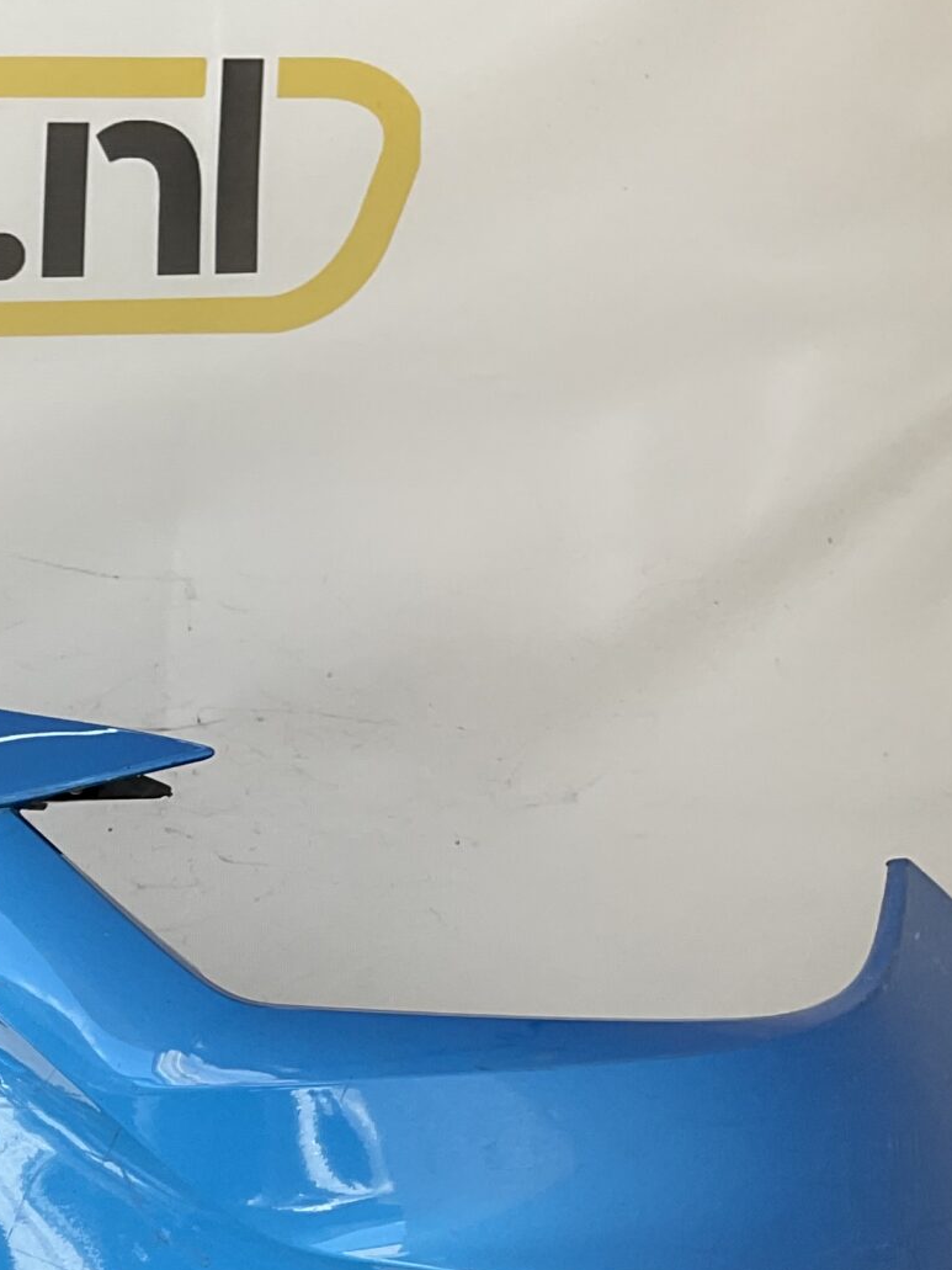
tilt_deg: -10.5
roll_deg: -2.5
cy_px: 1090
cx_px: -430
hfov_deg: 18.4
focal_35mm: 72
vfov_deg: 26.3
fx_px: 2641
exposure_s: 1/205
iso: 16
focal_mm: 3
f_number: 1.8
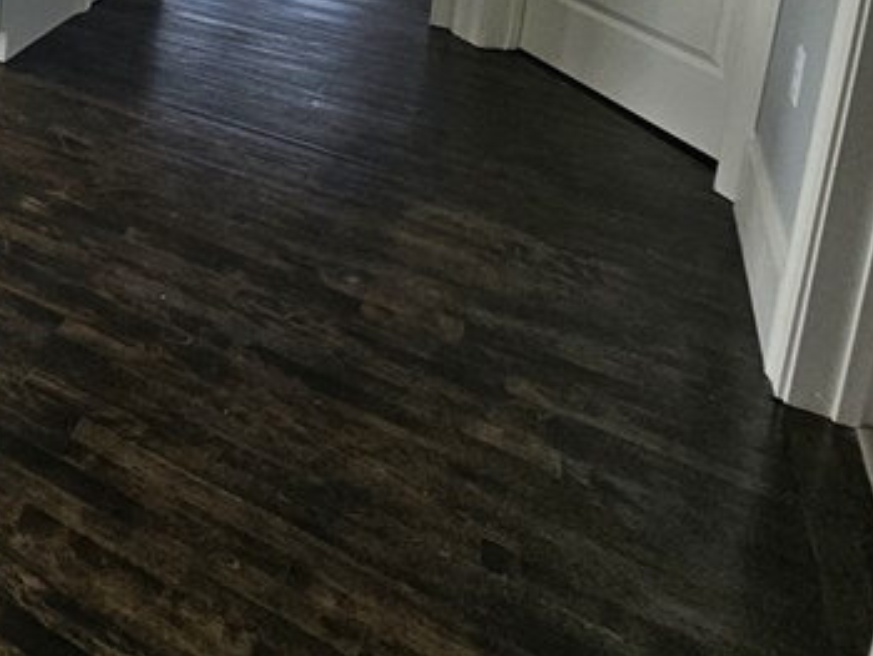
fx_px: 959
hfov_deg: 34.1
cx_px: -274
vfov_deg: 29.2
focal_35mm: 38
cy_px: -232
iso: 64
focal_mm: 2.2
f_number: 2.2
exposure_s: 1/120
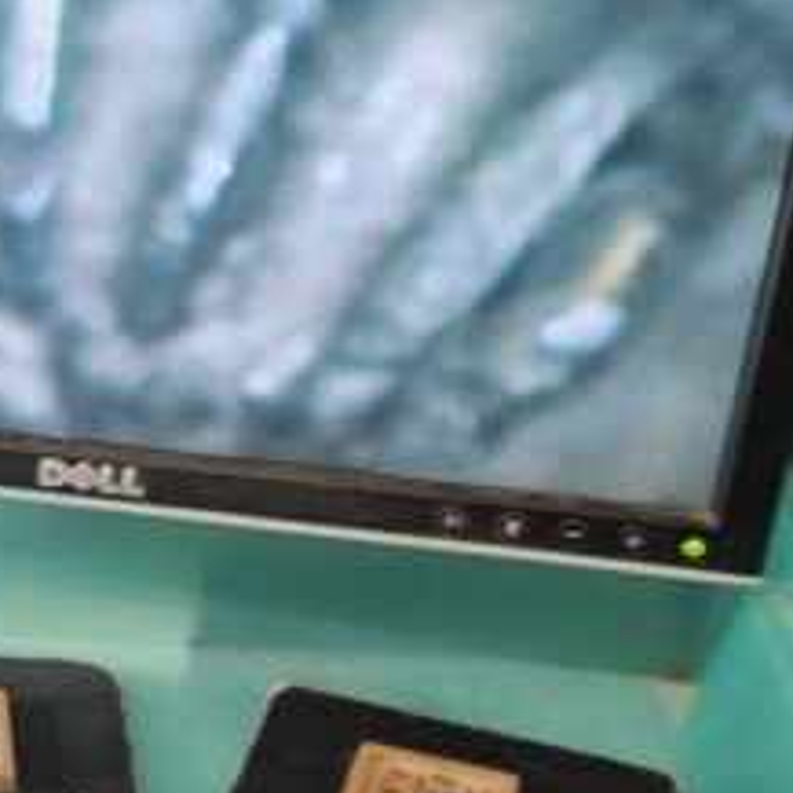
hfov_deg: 15.6
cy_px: 570
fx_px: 2488
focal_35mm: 96
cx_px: -610
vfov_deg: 18.0
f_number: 1.8
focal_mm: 5.4
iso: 800
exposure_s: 1/100
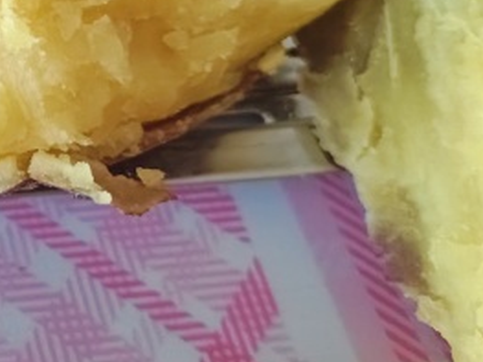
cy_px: -20
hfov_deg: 23.7
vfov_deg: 20.2
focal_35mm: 70
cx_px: -184
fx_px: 976
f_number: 1.88
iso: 4146
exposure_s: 1/436
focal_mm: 5.56
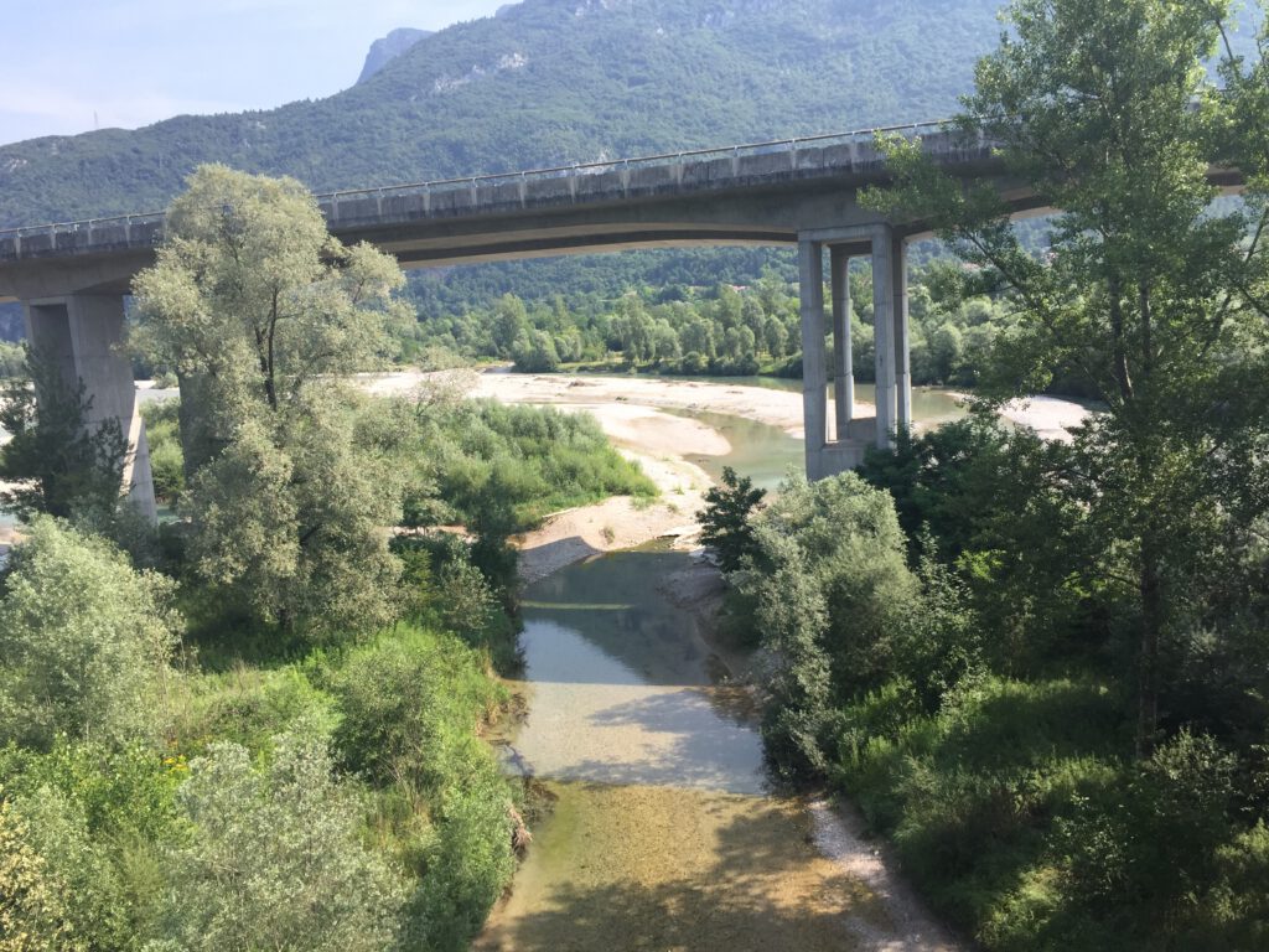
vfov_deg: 48.2
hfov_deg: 61.7
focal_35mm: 29
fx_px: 1063
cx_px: 634
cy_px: 476
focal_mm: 4.15
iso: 32
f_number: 2.2
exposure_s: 1/732
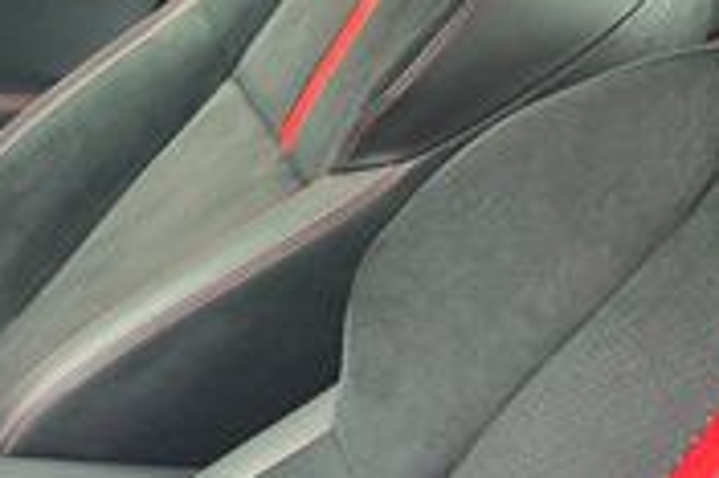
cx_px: -404
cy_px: 715
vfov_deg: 14.6
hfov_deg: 19.8
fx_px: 1736
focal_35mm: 87
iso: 160
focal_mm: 6.3
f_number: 1.7
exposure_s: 1/180
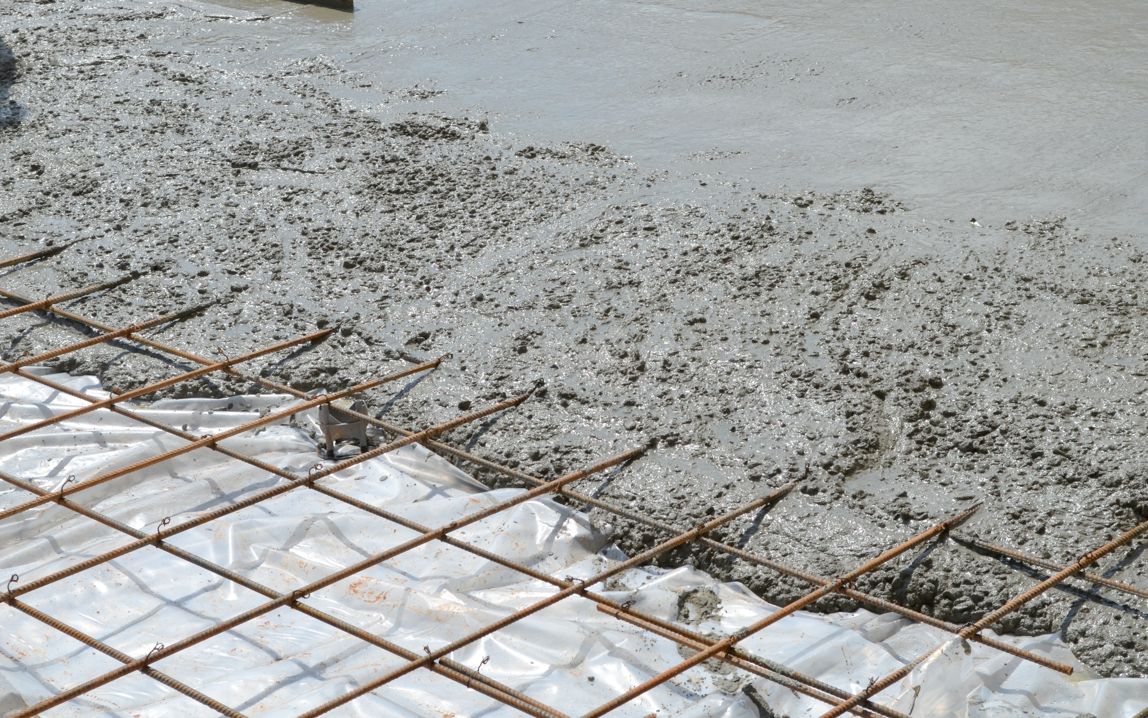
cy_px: 335
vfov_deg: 17.6
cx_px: 579
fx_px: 2315
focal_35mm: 74
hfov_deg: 27.8
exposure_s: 1/400
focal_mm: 48
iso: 100
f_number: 10
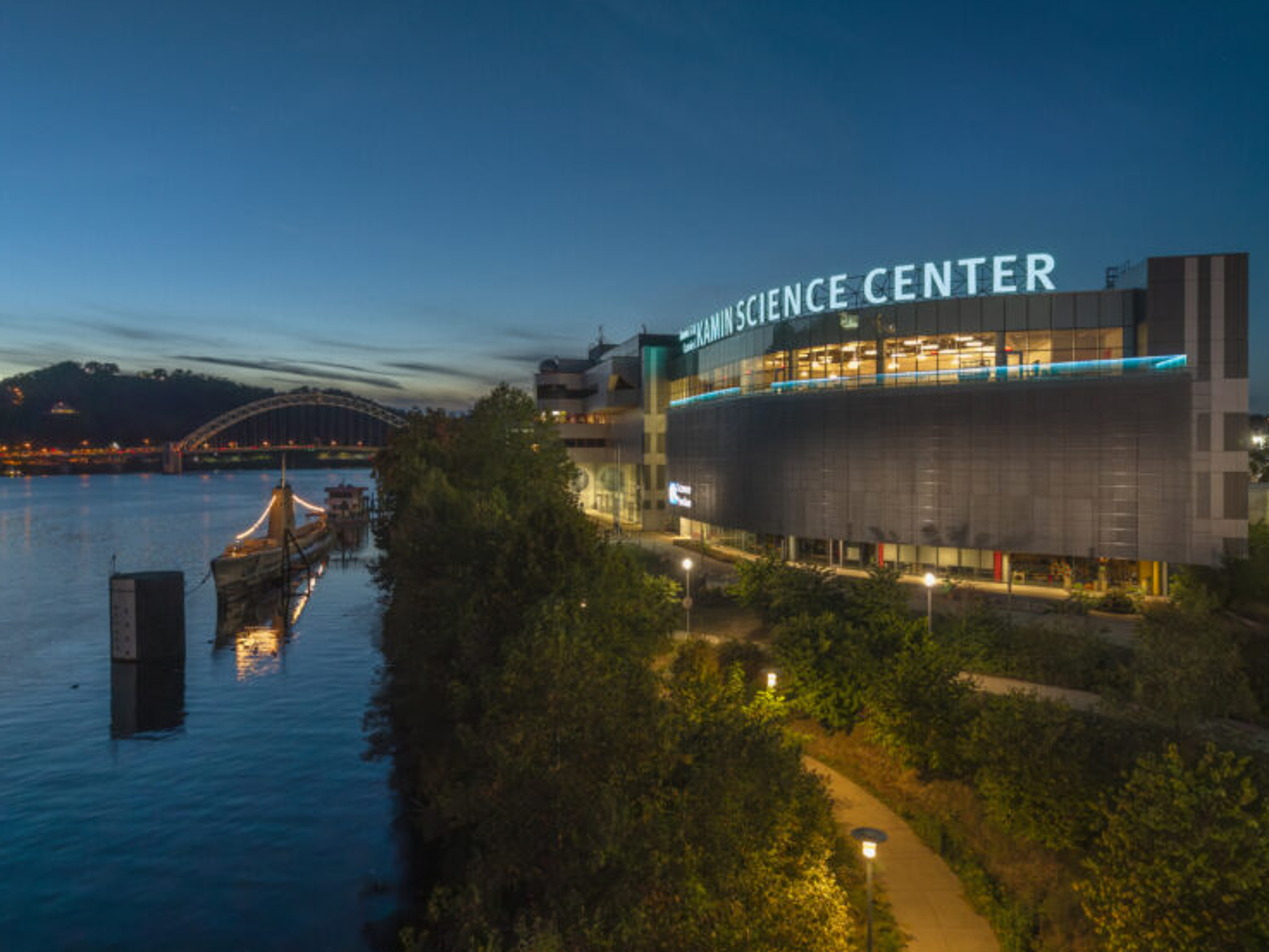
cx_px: 644
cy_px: 465
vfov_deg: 54.9
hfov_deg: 69.4
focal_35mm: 25
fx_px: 917
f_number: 1.8
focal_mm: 8.67
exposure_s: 1/3
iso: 100
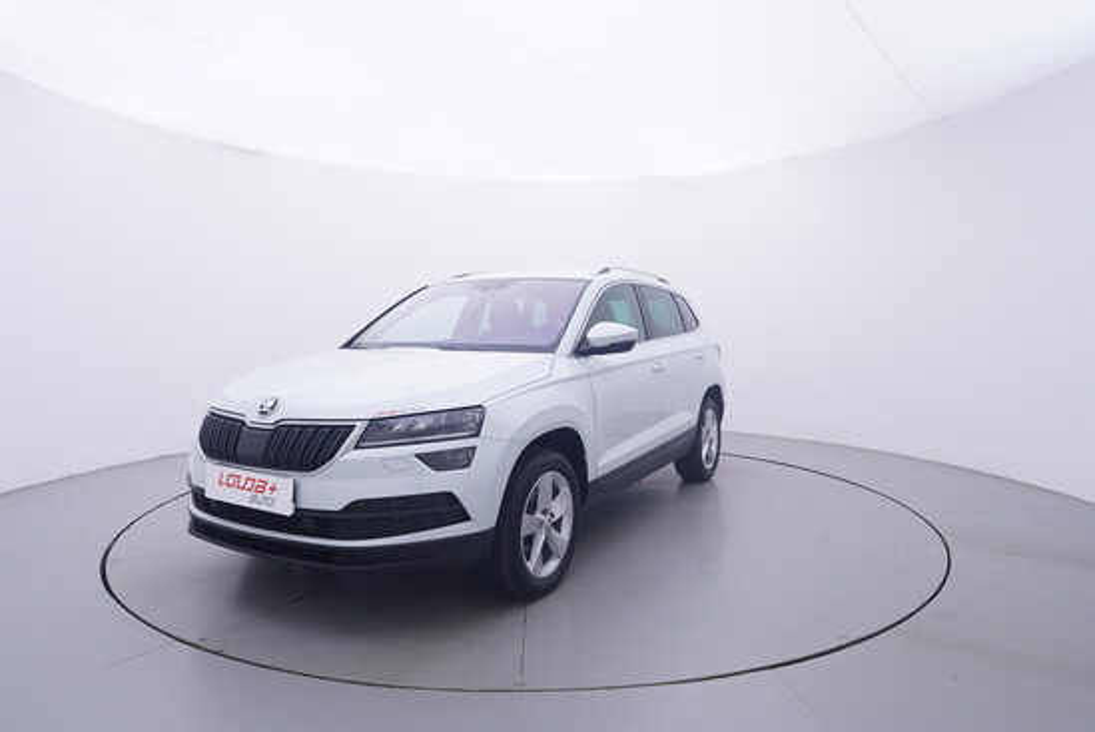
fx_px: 685
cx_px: 548
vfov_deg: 56.2
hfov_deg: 77.3
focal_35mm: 22
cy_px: 366
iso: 200
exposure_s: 1/80
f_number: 5
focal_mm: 15
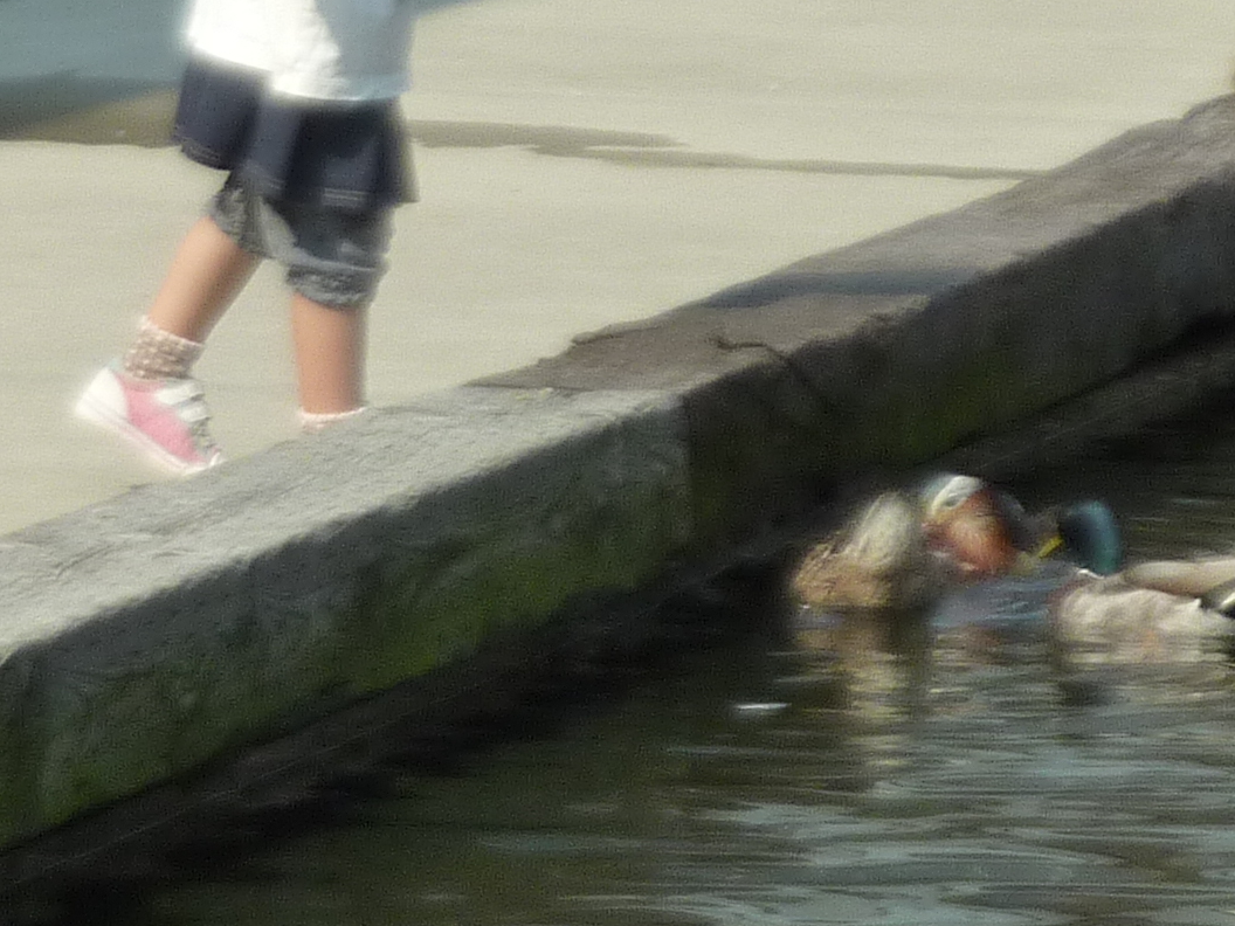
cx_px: 529
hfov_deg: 4.8
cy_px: 210
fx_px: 14806
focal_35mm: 415
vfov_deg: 3.6
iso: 125
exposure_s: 1/400
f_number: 4.4
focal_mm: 19.5
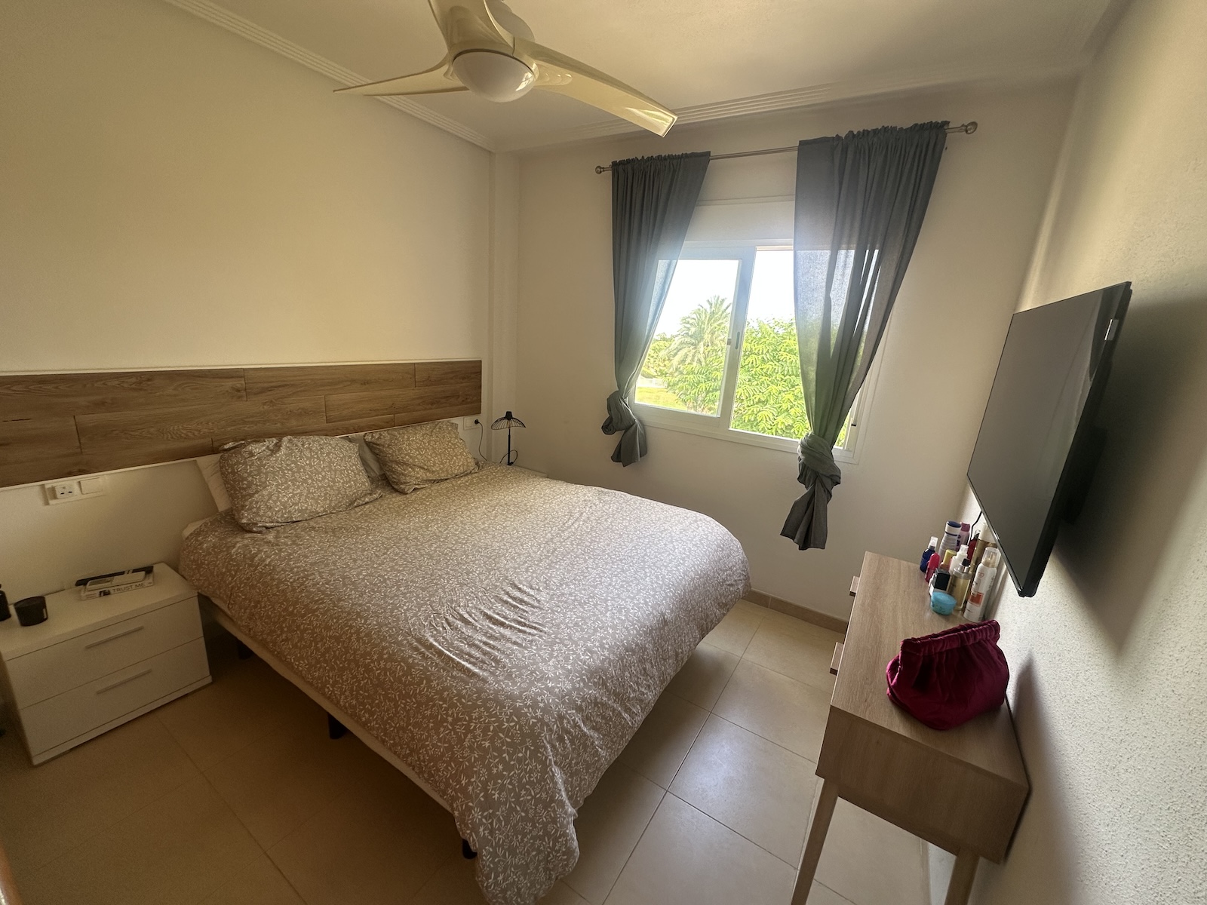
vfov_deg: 85.7
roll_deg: -5.4
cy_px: 452
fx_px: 488
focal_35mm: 14
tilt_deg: -14.6
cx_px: 604
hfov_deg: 102.1
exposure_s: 1/99
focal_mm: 2.22
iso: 64
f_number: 2.2
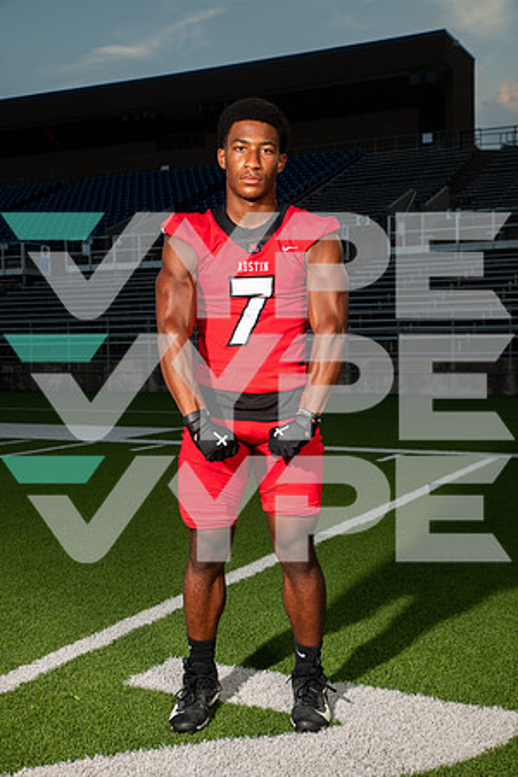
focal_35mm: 46
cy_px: 388
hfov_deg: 29.2
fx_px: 993
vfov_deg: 42.7
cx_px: 259
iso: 200
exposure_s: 1/320
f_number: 7.1
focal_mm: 46
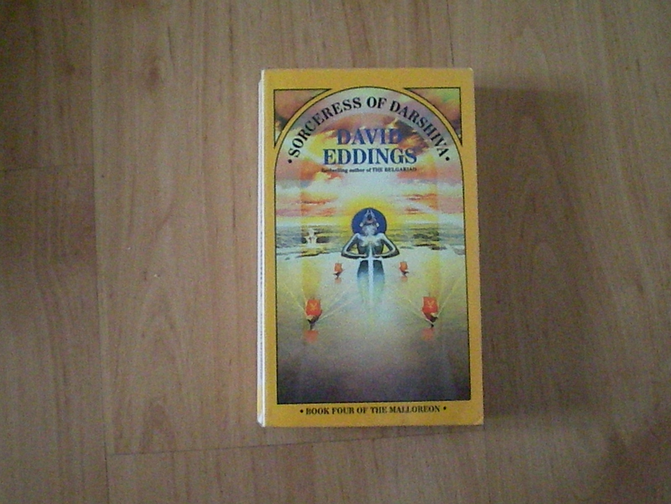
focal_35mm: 38
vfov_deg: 37.7
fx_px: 737
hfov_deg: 49.0
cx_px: 336
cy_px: 252
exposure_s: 1/87.5
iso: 1800
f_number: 3.1
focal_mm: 6.3
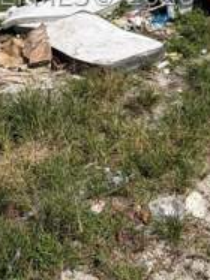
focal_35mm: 48
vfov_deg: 35.6
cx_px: 159
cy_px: -4
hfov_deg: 29.7
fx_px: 389
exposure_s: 1/1017
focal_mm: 2.22
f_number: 2.2
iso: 20
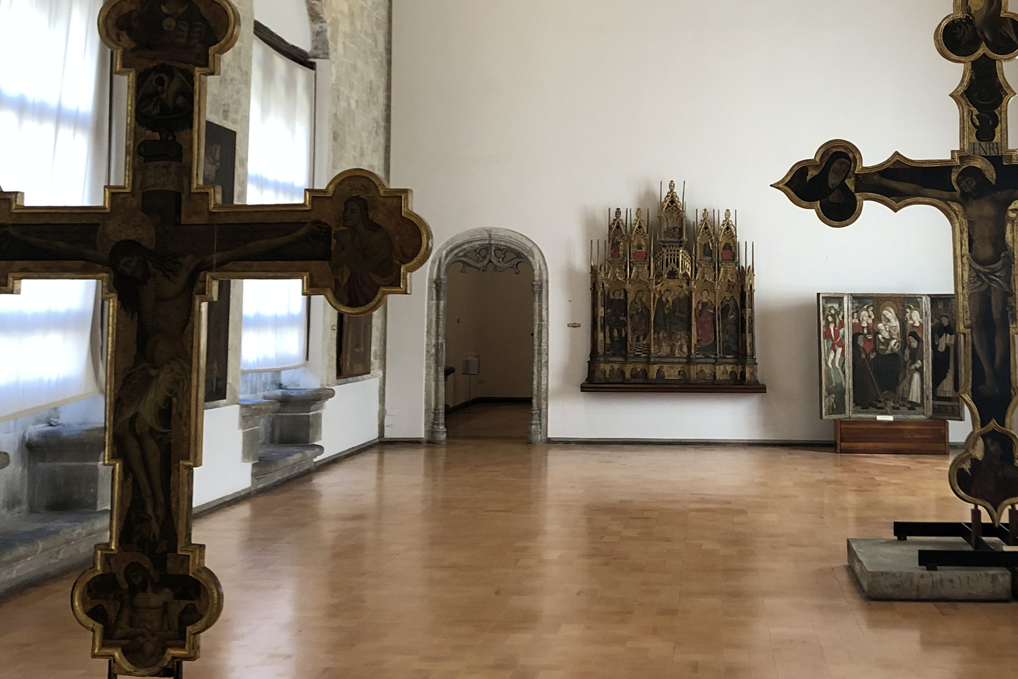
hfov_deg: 40.0
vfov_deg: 27.3
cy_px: 209
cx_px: 656
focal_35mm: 49
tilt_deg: +4.0
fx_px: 1386
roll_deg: +0.5
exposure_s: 1/20
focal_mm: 4
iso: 40
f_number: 1.8
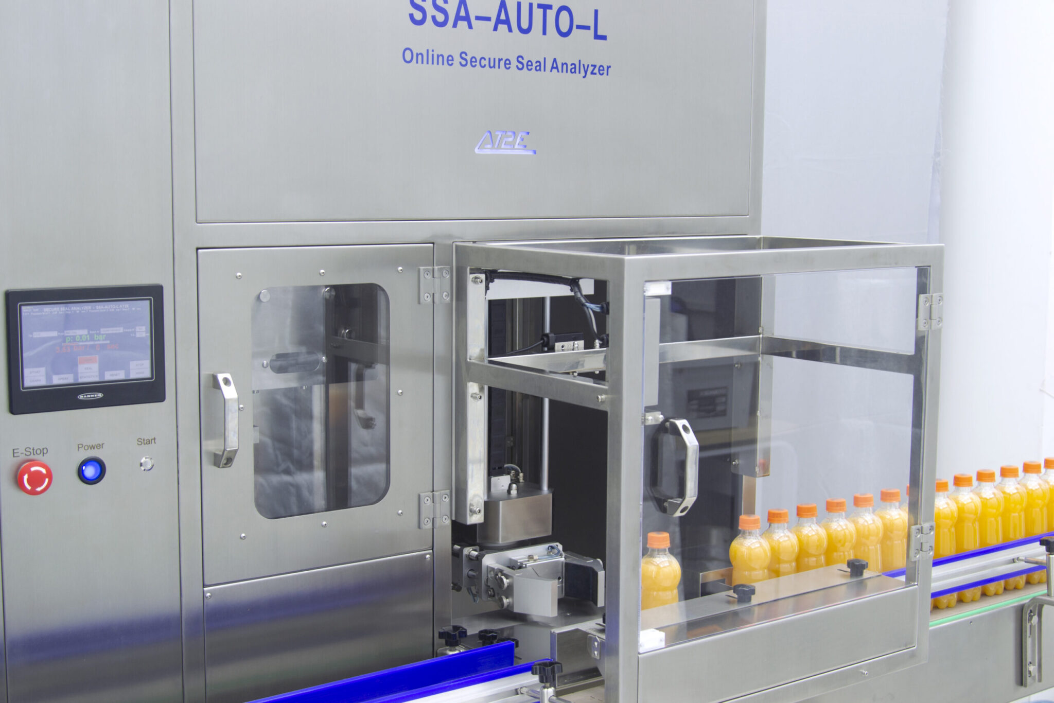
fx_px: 1405
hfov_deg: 41.1
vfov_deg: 28.1
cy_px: 352
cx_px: 527
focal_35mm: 48
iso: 100
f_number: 4.5
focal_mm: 32
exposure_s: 1/80
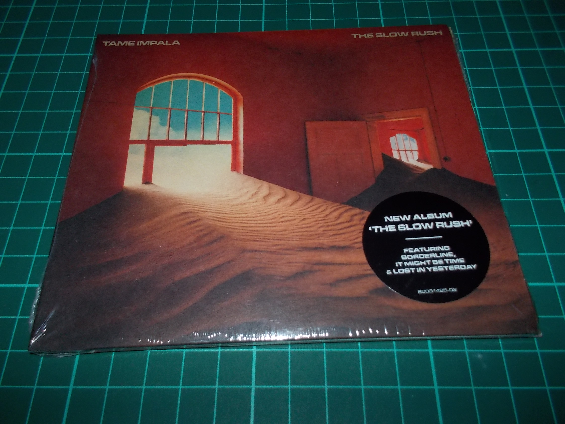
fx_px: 473
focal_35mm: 29
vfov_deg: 48.2
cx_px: 282
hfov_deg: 61.7
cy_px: 212
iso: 200
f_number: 3.3
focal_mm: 4.1
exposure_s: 1/30
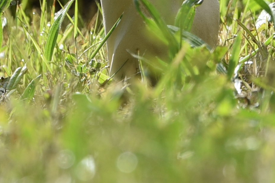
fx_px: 8023
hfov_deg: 2.0
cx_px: 445
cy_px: -310
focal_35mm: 1050
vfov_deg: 1.3
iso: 200
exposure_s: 1/640
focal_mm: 160
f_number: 6.3
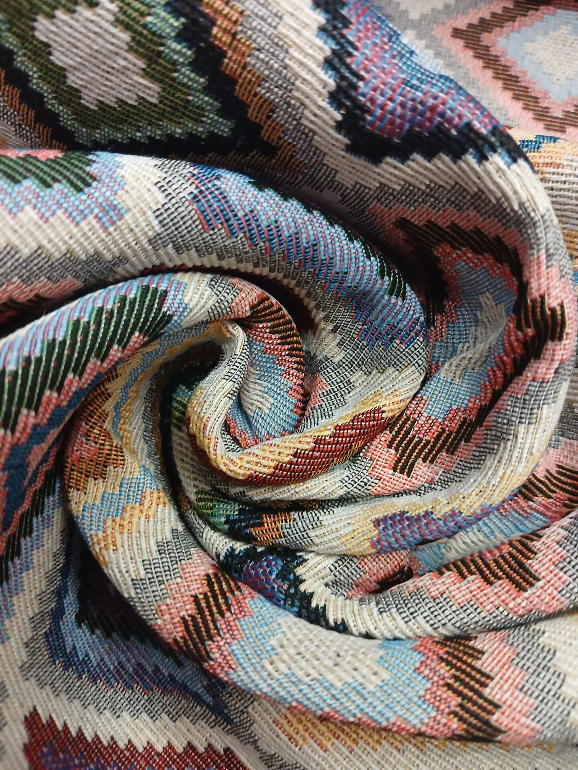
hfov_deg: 51.4
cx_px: 289
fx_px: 601
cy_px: 385
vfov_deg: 65.3
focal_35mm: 27
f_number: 1.8
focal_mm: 3.98
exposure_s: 1/25
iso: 400
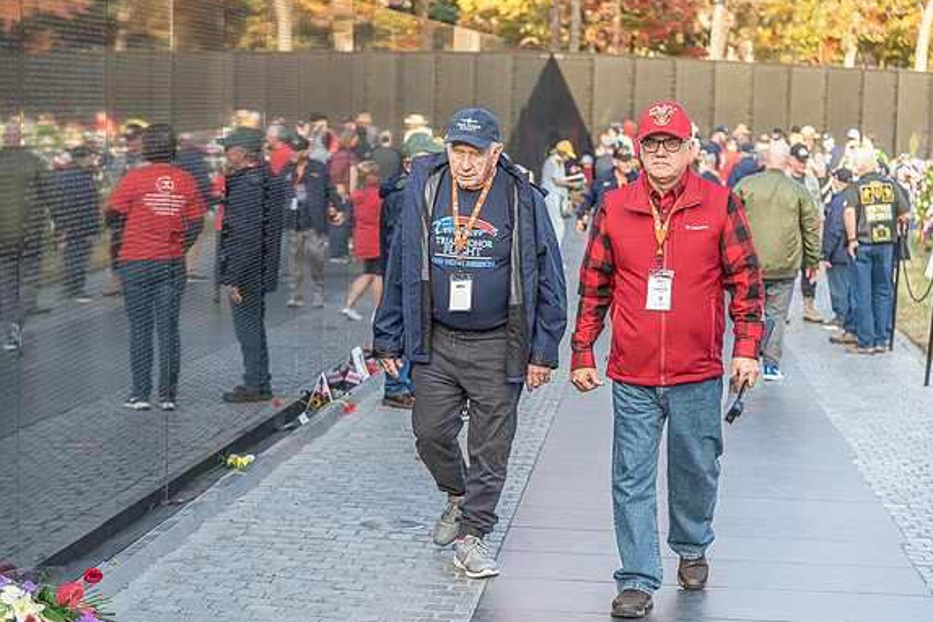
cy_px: 310
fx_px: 1970
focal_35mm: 76
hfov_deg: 26.7
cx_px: 471
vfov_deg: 17.9
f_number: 4.5
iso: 500
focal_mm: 75
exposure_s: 1/320
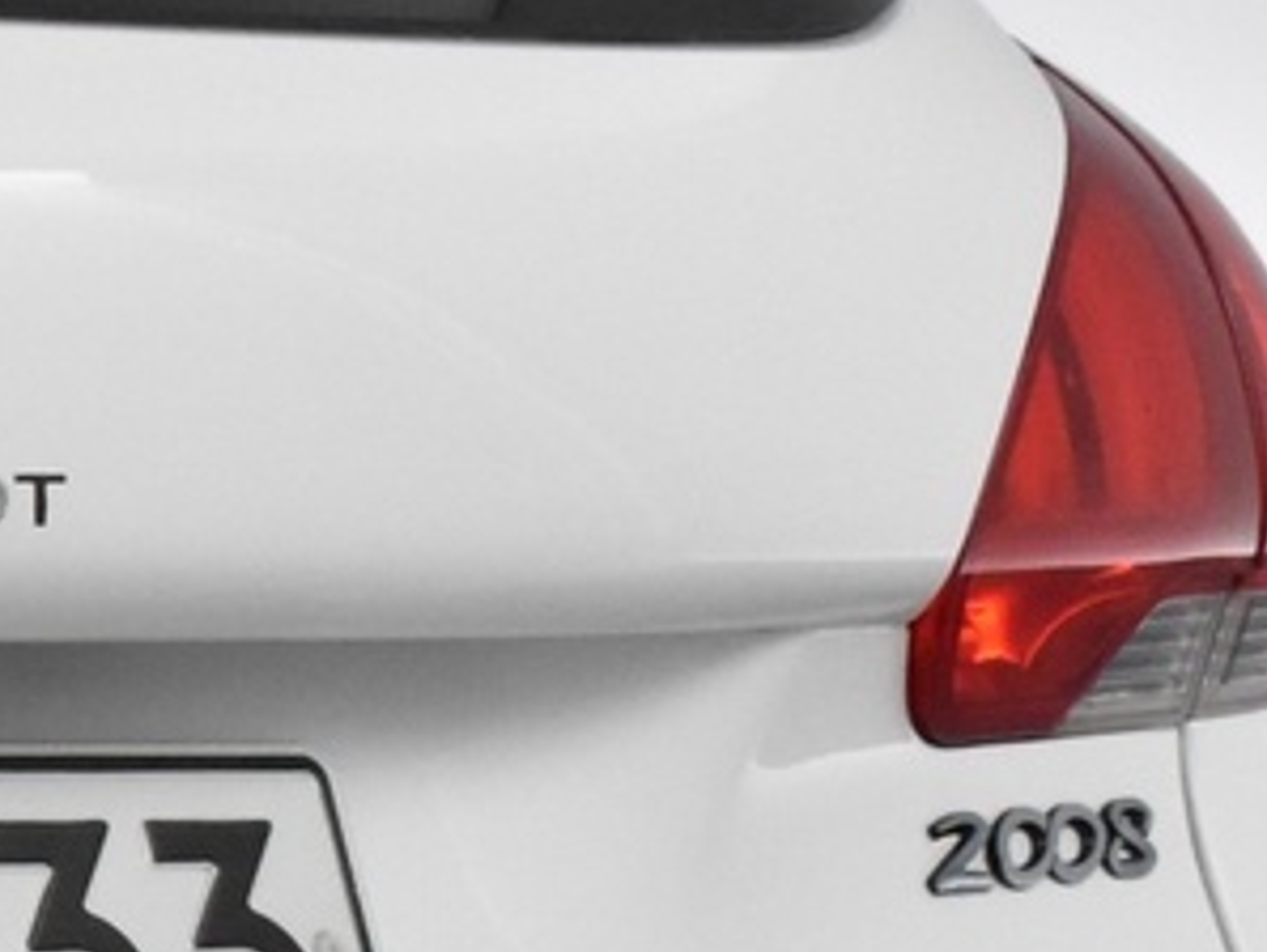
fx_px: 8887
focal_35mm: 243
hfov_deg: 7.6
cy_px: 1466
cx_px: -1686
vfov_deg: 6.1
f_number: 6.3
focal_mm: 31
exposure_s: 1/160
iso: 3200
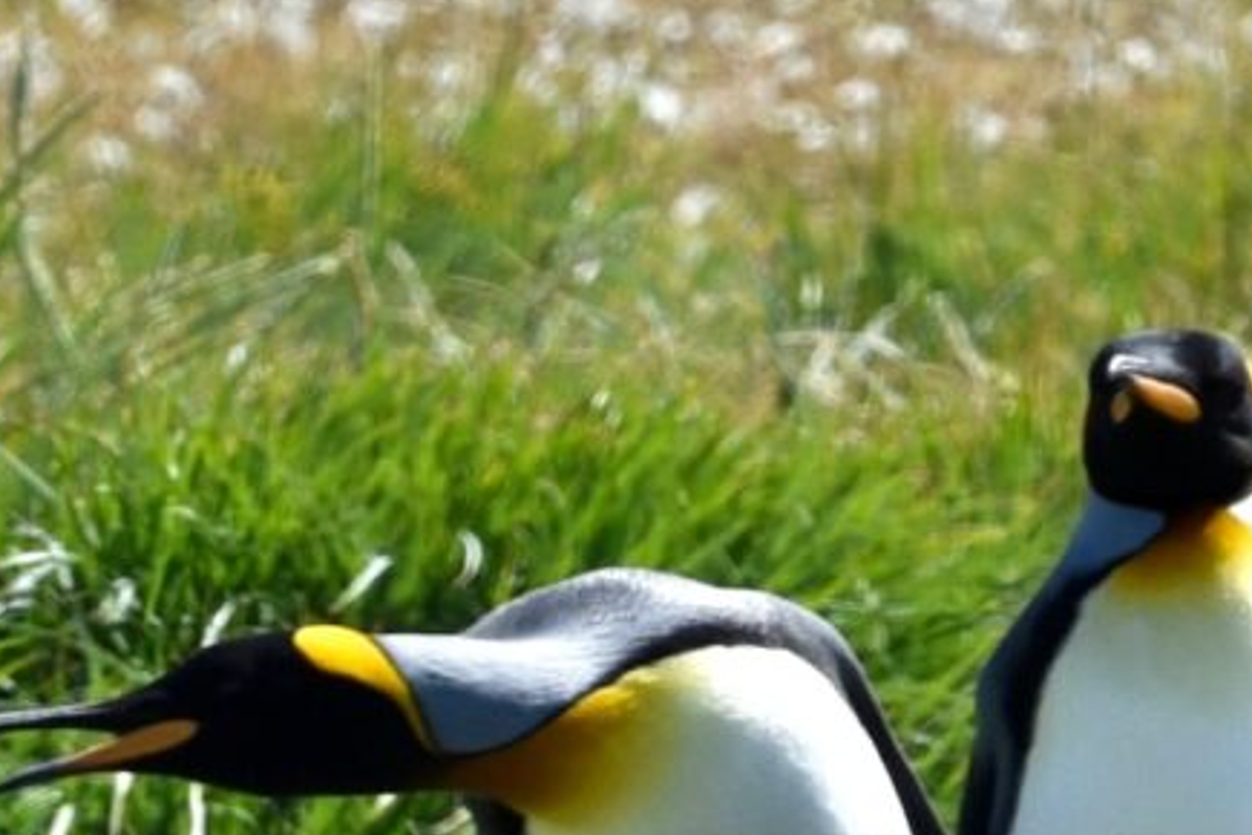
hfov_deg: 2.2
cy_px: 963
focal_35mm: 941
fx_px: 32723
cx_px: 190
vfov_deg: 1.5
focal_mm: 400
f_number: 13
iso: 400
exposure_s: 1/1000
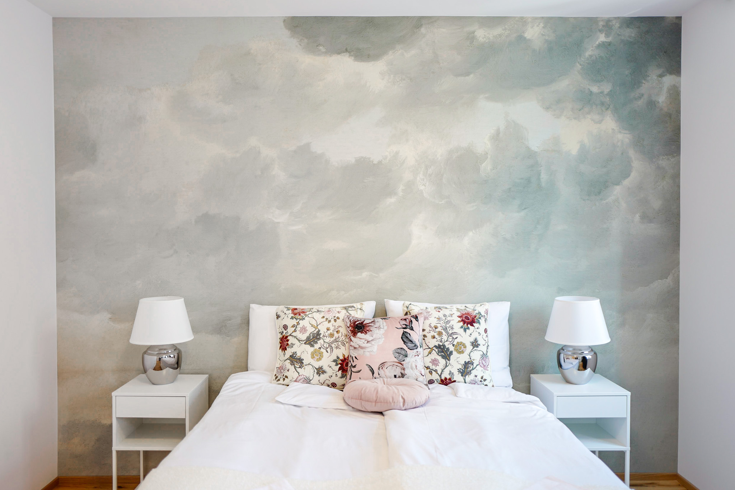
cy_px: 245
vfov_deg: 46.4
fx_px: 572
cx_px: 368
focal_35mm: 28
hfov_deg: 65.5
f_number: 1.7
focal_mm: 28
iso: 100
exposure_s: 1/60
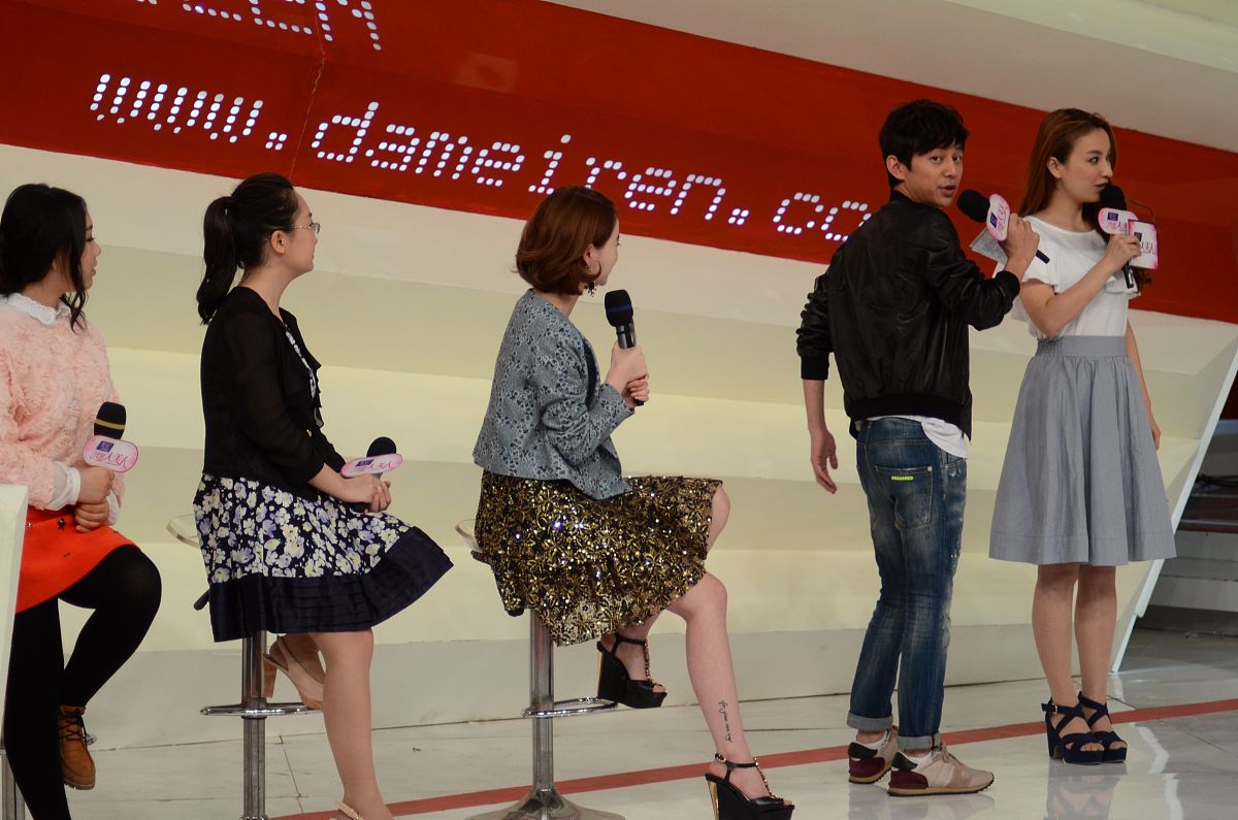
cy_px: 410
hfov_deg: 15.2
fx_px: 4633
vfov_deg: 10.1
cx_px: 619
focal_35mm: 135
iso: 640
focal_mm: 90
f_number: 4
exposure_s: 1/200
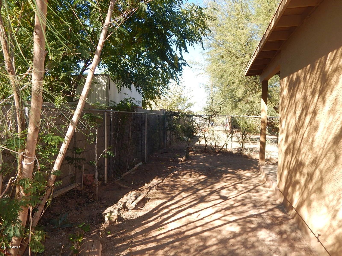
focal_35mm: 25
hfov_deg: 69.4
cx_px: 171
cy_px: 128
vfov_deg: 54.9
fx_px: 247
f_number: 3.1
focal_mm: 4.5
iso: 125
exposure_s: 1/400
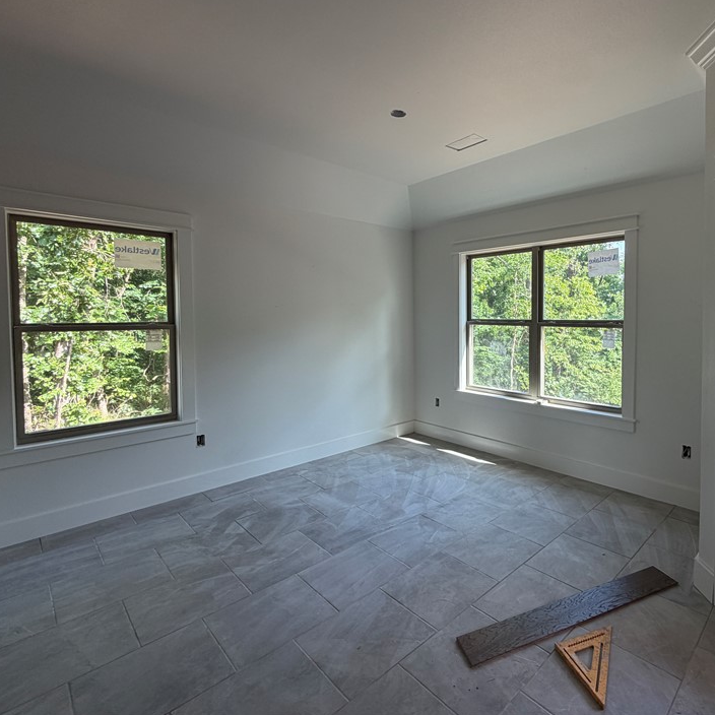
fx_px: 421
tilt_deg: -2.0
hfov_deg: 78.0
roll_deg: +0.6
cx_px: 478
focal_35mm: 18
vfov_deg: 80.6
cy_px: 329
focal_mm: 2.22
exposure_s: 1/121
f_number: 2.2
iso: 64
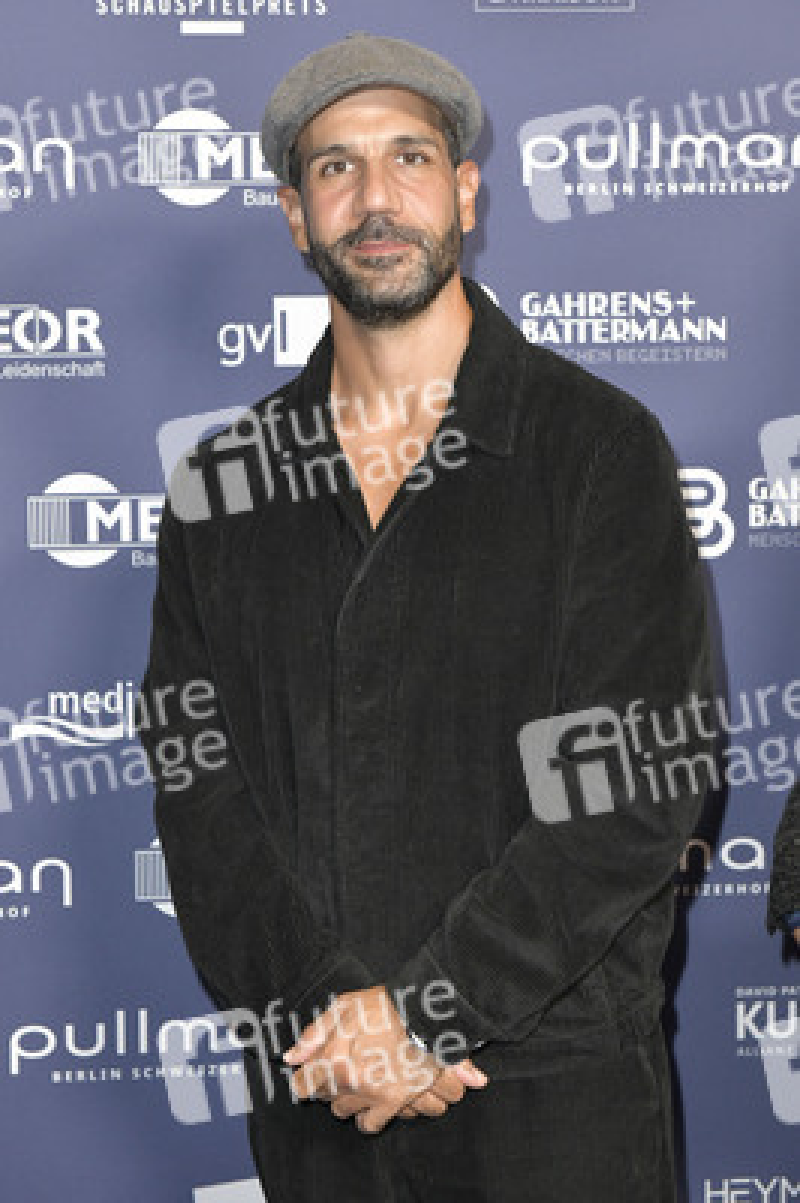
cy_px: 602
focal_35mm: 62
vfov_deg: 32.4
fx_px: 2070
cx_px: 400
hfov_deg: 21.9
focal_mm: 62
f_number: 6.3
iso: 2000
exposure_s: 1/250
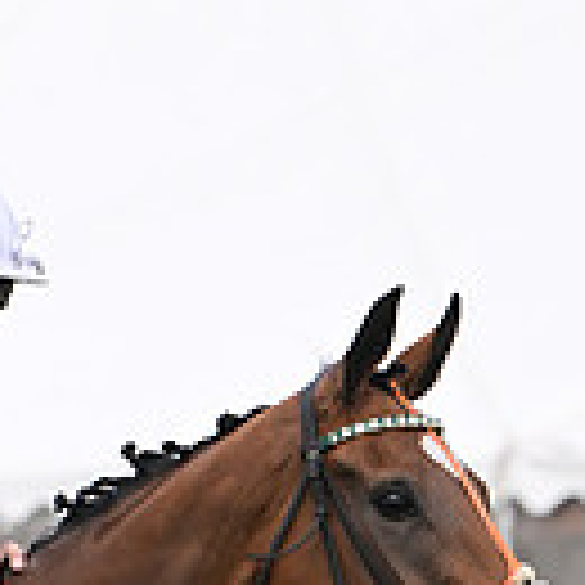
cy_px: 848
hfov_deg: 2.3
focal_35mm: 761
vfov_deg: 2.3
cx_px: -261
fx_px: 14550
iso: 500
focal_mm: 200
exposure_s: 1/2000
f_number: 5
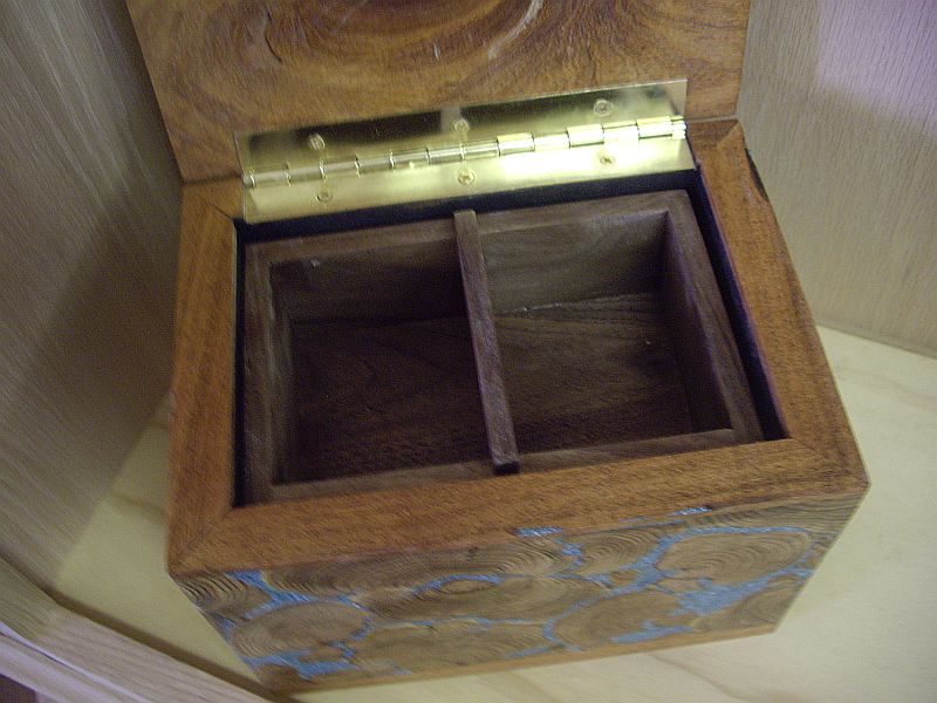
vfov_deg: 37.7
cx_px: 468
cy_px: 352
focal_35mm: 38
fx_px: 1029
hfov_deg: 49.0
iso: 200
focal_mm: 7.9
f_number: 2.8
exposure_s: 1/15
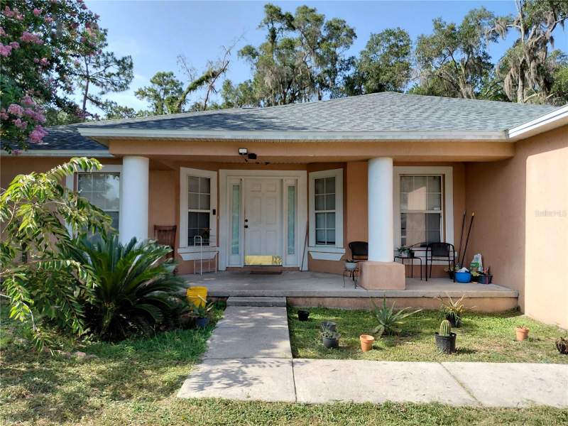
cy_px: 213
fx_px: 410
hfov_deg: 69.4
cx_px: 284
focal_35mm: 25
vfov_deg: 54.9
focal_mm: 4.69
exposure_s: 1/953
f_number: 1.8
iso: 50
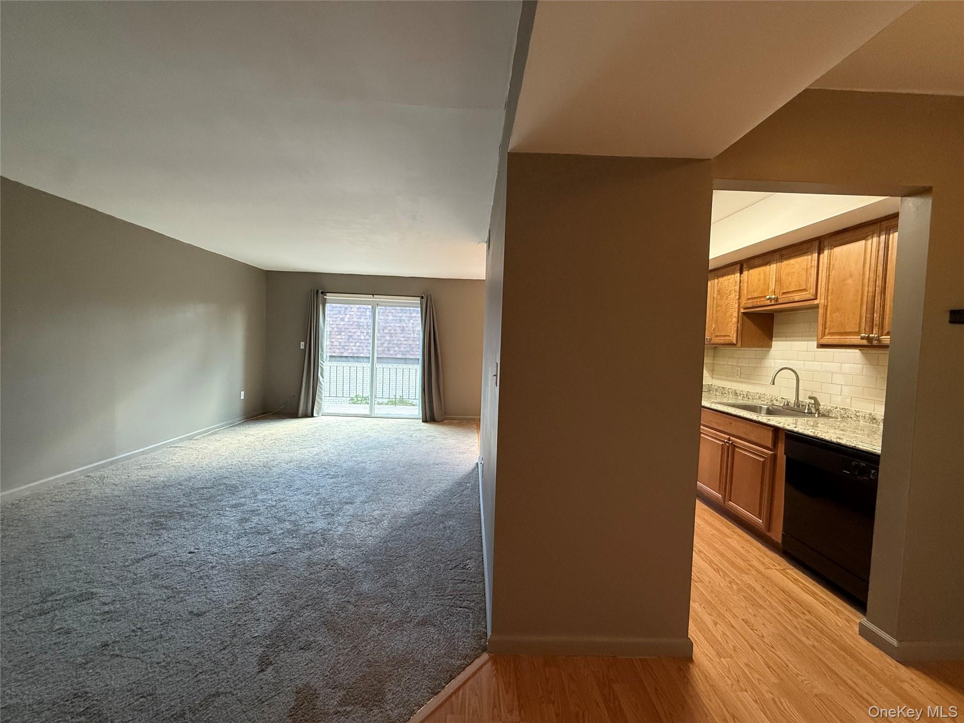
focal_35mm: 14
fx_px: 390
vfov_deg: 85.7
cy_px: 362
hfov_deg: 102.1
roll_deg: -2.0
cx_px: 482
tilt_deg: -1.9
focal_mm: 2.22
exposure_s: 1/120
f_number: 2.2
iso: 400
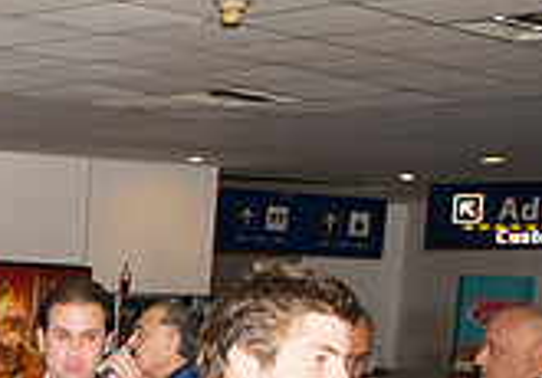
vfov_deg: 12.9
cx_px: -345
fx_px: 1588
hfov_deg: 16.9
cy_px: 552
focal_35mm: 104
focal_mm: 24
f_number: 5.6
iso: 500
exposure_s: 1/160
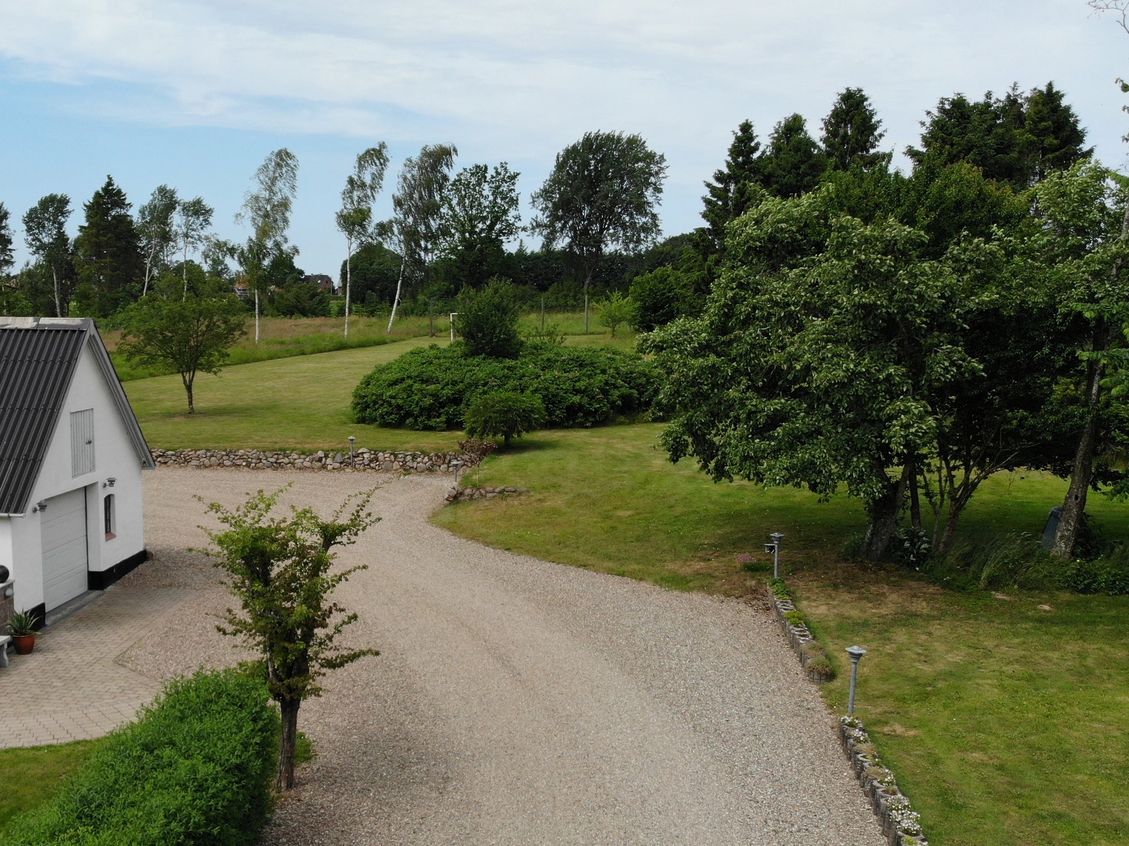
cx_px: 308
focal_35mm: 36
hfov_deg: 49.7
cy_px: 517
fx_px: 1174
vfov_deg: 39.4
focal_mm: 4.5
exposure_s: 1/1041
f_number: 2.8
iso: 100
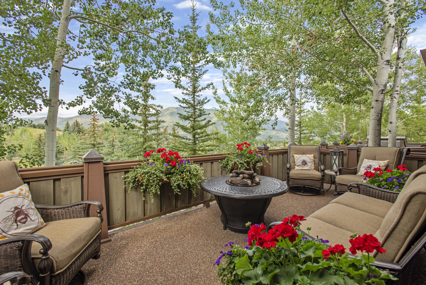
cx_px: 213
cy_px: 142
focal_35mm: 17
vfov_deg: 70.5
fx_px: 201
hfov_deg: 93.3
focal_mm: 17
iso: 200
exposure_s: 1/125
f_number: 8
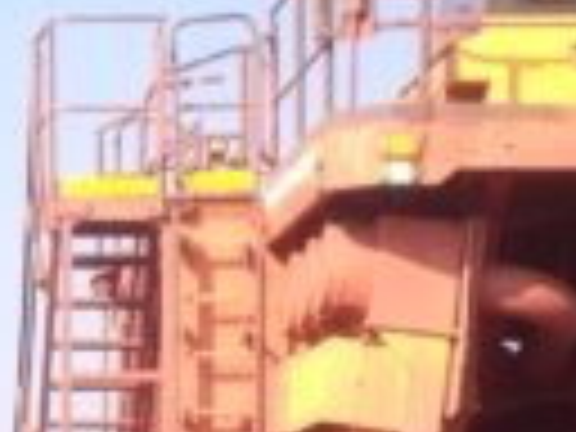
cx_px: -212
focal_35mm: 221
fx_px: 3677
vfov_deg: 6.7
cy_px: 542
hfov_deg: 8.8
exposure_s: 1/847
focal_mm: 4.13
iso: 50
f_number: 2.4
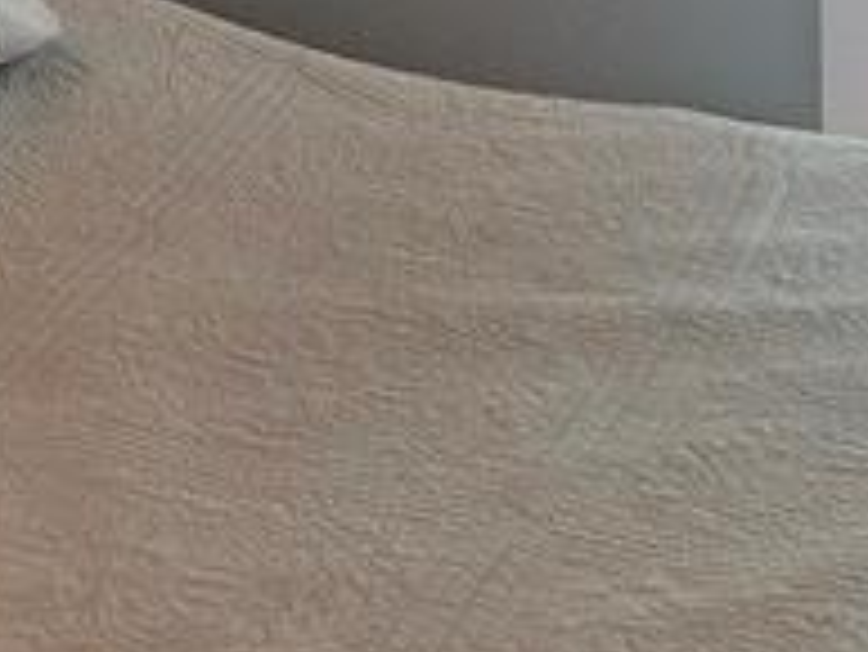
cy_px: -369
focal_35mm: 122
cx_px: -711
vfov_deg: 11.6
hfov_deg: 14.2
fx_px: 3061
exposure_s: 1/120
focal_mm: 5.4
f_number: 1.8
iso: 640
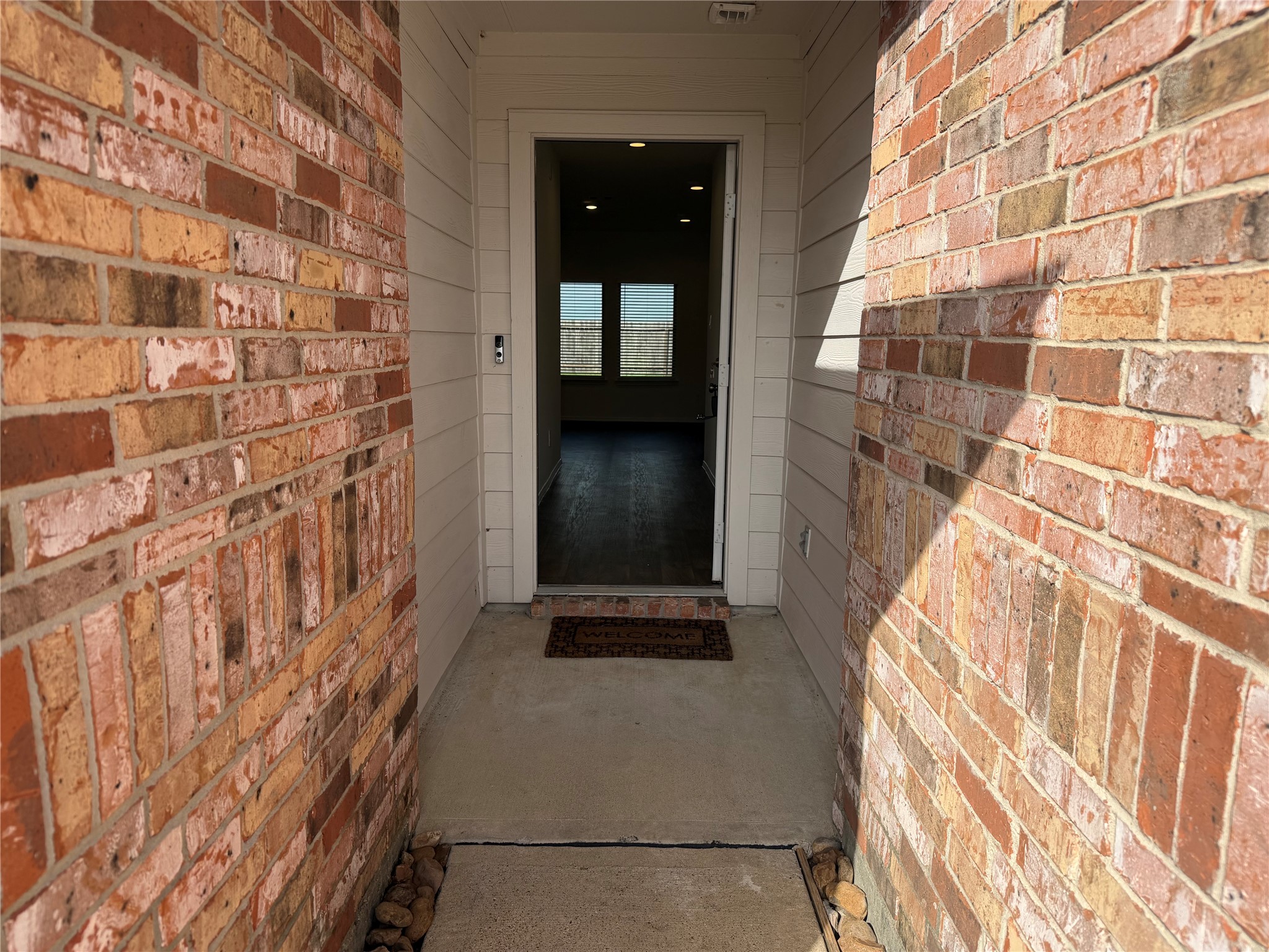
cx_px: 634
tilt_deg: -8.0
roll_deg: +0.3
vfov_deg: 56.8
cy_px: 476
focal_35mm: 24
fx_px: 880
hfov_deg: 71.6
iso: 80
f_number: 1.78
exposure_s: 1/2801
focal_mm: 6.76
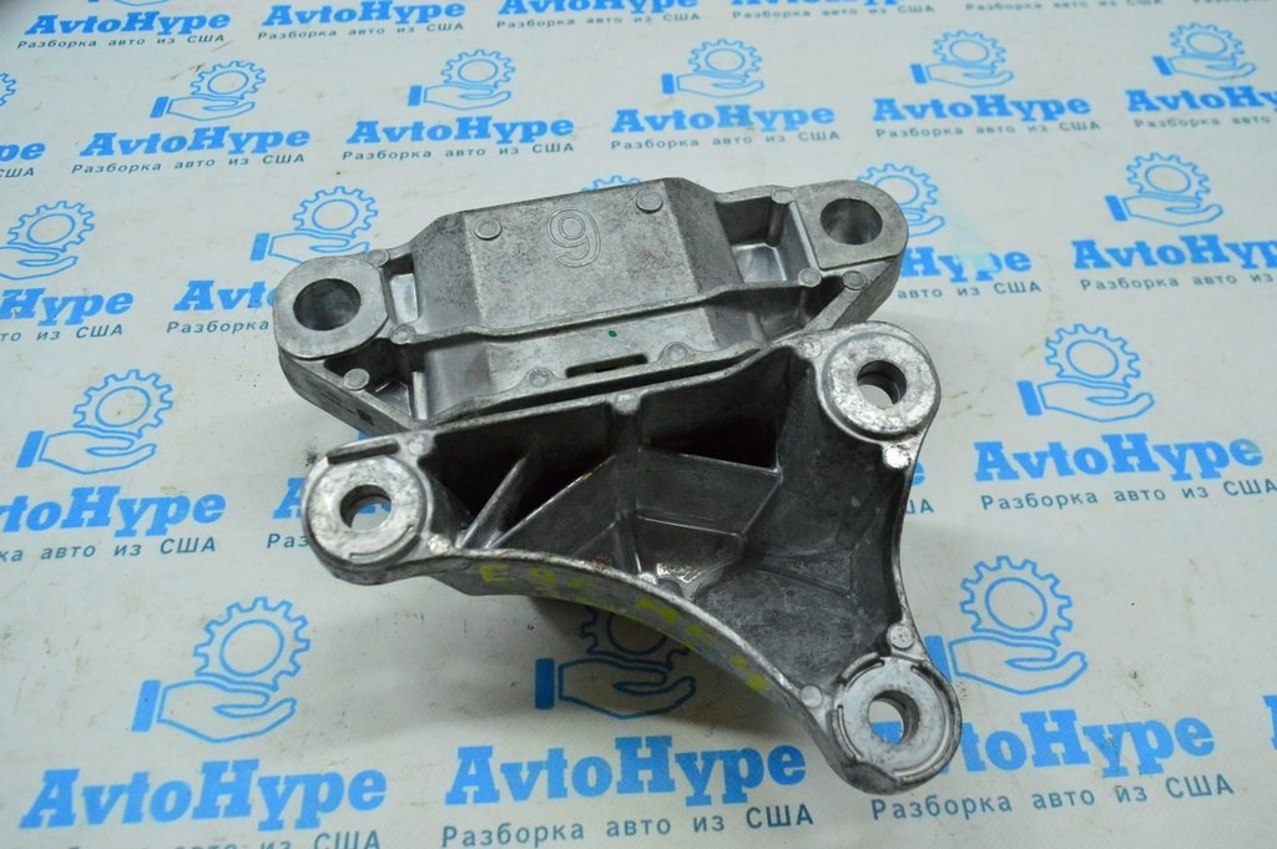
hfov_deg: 62.0
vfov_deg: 43.5
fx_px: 1063
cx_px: 638
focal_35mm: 30
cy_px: 424
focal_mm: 20
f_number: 6.3
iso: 6400
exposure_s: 1/640
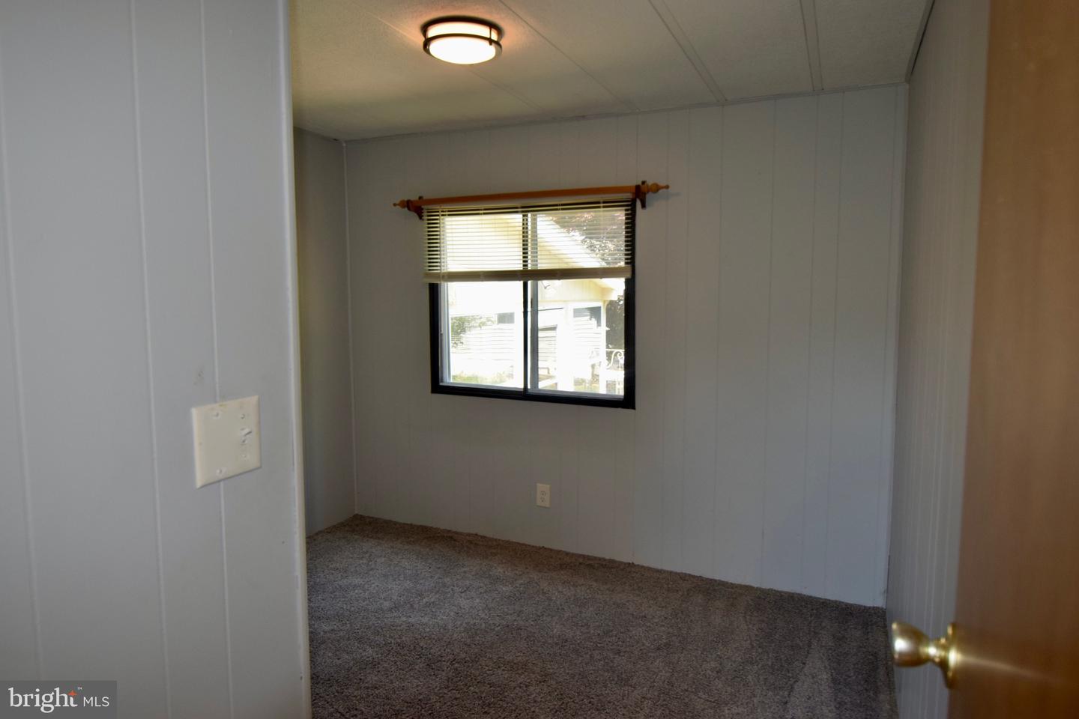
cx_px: 540
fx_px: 674
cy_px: 360
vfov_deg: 56.1
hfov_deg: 77.3
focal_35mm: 22
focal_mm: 15
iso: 450
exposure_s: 1/125
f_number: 5.6
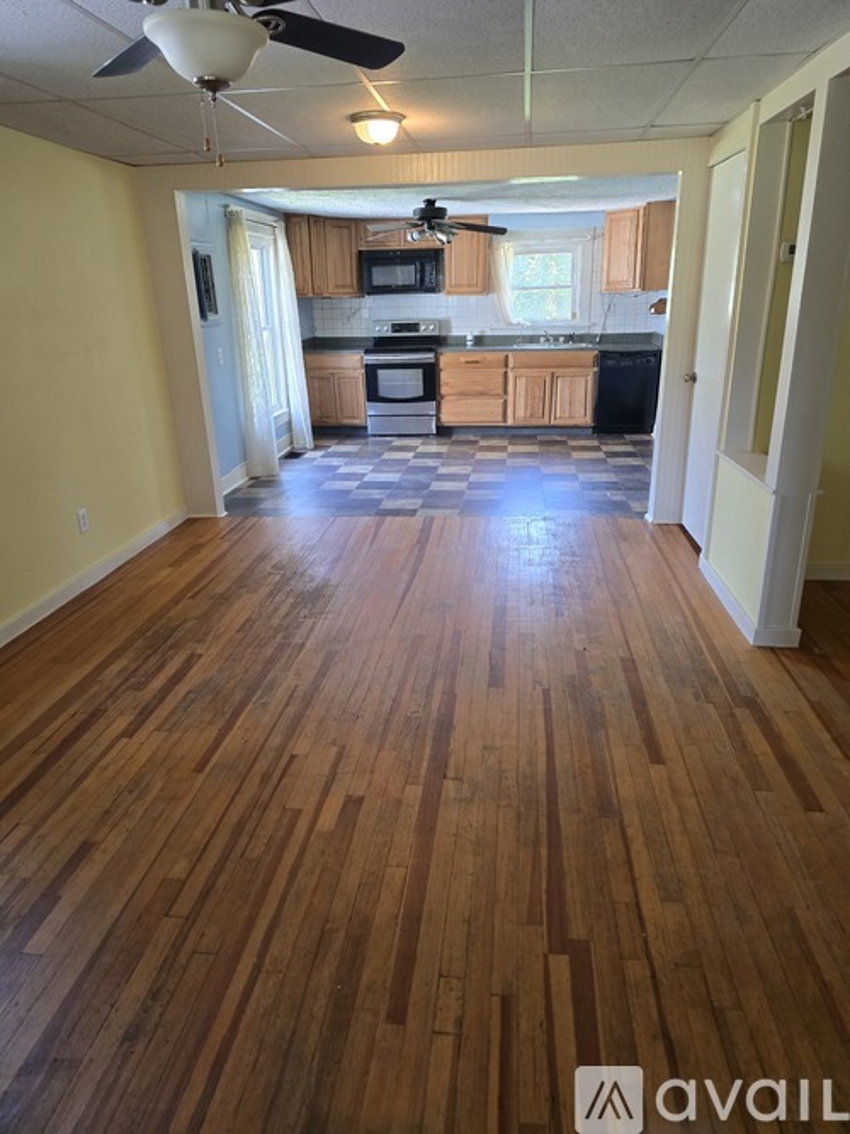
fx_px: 753
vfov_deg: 73.9
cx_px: 425
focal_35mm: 23
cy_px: 567
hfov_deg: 58.9
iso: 400
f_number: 1.7
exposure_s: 1/120
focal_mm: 6.3
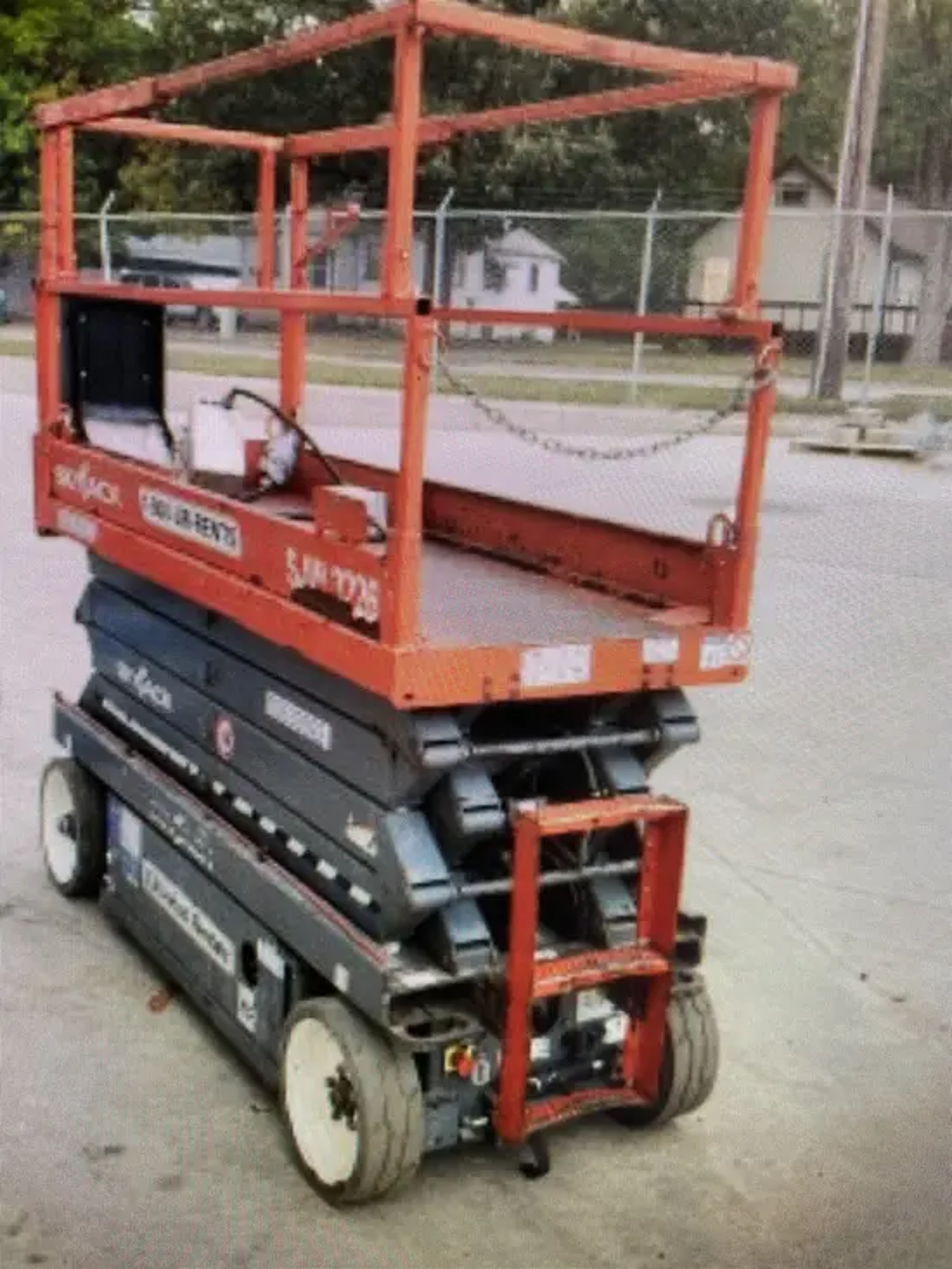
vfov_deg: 67.3
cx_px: 476
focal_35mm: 26
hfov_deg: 53.1
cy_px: 634
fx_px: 953
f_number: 1.6
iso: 125
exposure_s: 1/105
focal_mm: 4.2
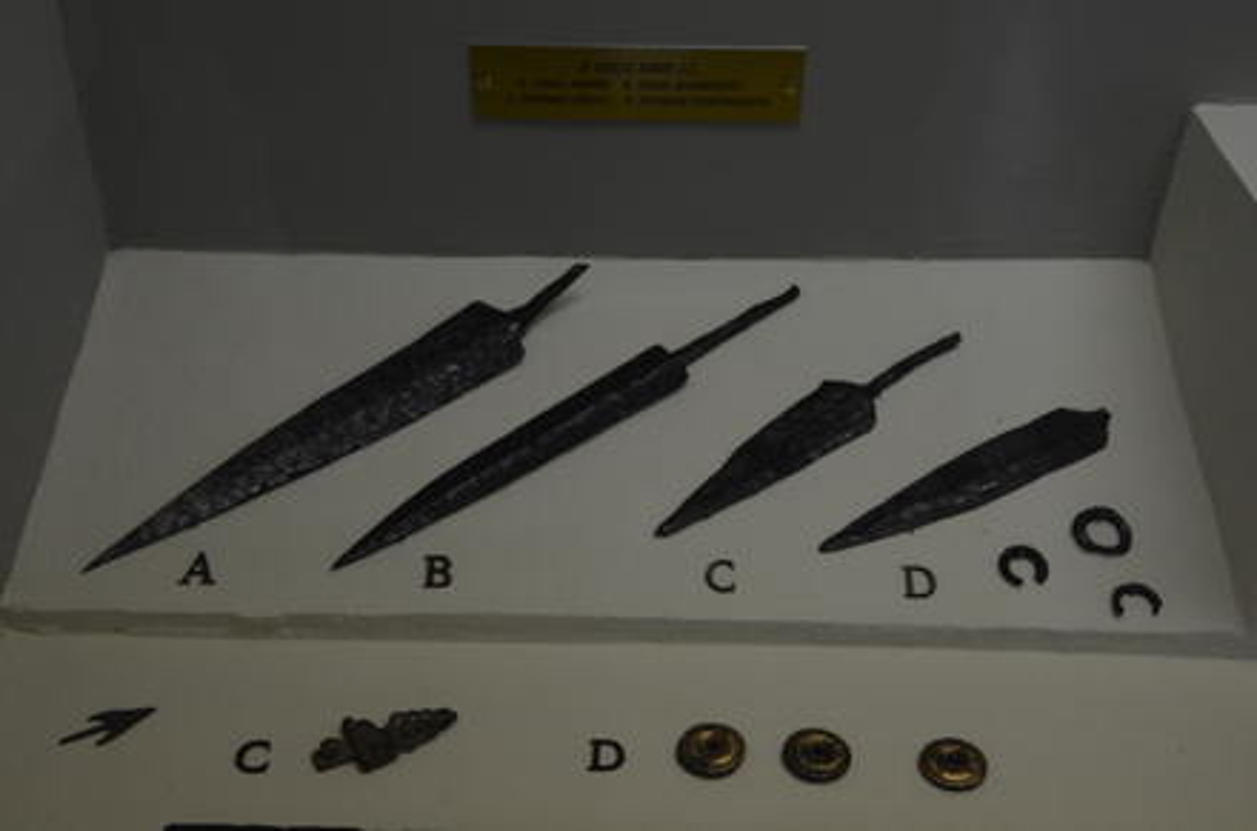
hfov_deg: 42.4
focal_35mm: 46
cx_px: 628
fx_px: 1620
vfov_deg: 28.8
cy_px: 416
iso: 1000
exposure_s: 1/160
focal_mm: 31
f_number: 6.3
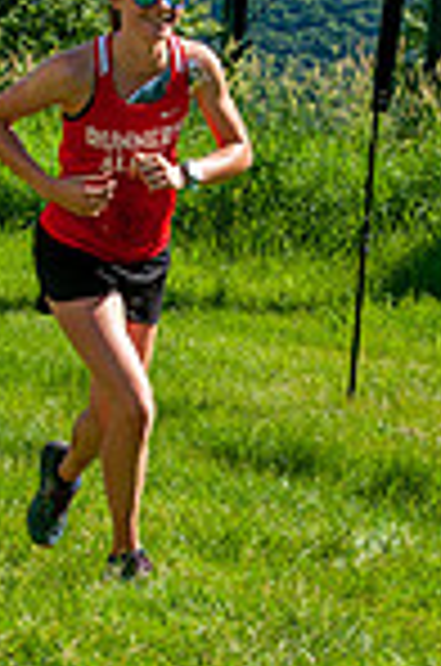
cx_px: 191
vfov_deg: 13.3
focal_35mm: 155
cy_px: 374
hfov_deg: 8.8
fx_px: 2861
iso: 200
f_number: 8
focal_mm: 34
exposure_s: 1/400
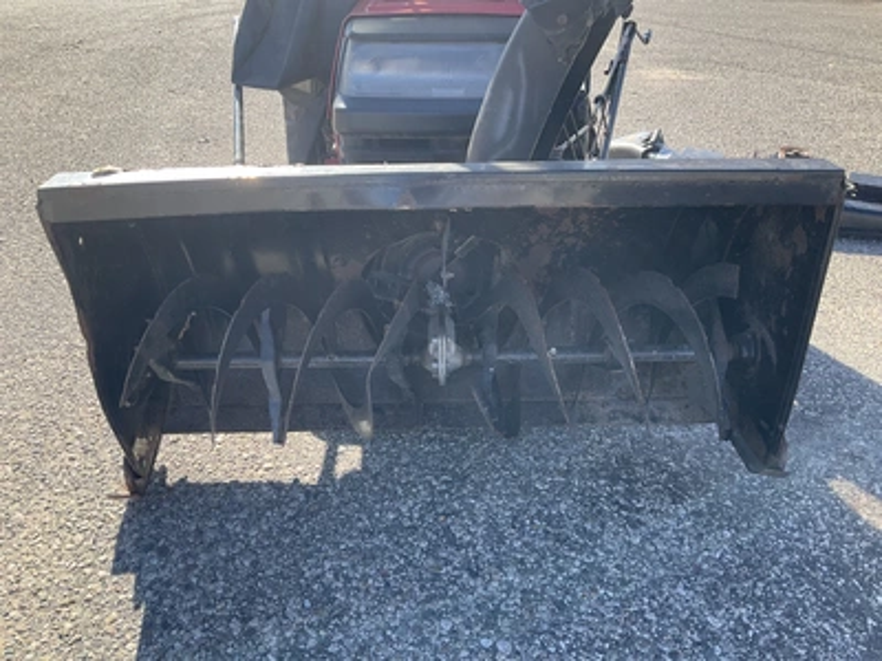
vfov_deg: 48.2
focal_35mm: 29
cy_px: 330
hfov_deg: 61.7
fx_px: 739
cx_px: 441
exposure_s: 1/428
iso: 25
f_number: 1.8
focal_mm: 3
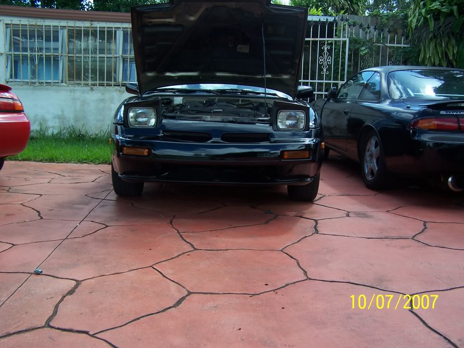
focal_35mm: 38
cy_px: 174
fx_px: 509
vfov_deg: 37.7
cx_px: 232
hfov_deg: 49.0
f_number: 2.8
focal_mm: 6.3
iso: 80
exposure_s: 1/750
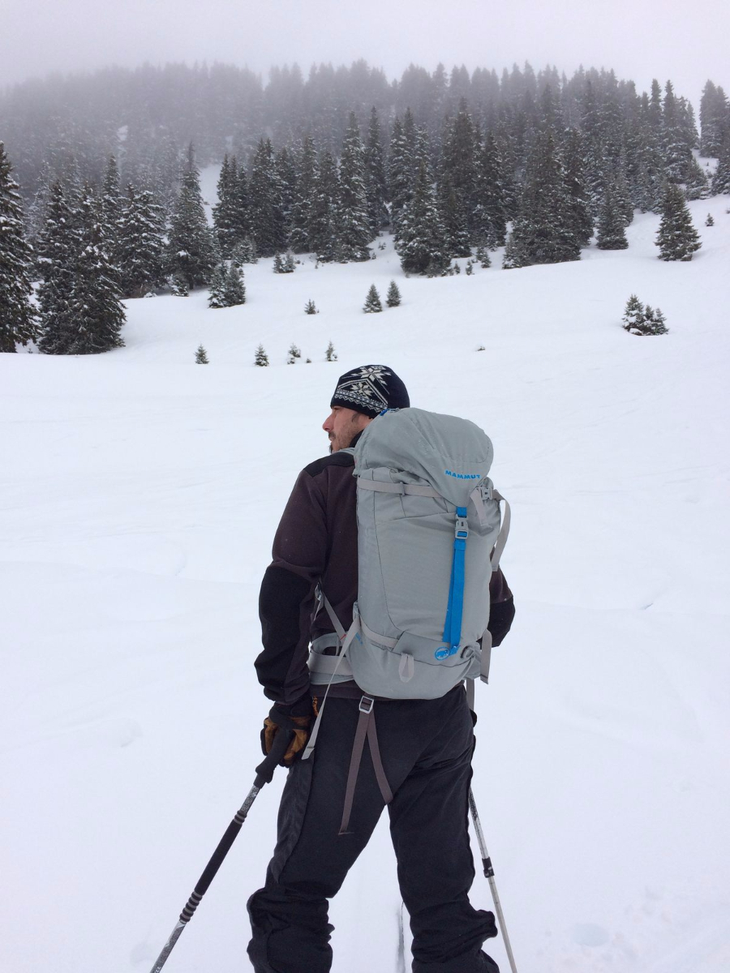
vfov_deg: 61.7
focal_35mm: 29
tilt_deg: +4.9
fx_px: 815
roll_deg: +2.7
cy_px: 486
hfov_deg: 48.2
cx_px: 365
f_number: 2.2
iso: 32
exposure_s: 1/1520
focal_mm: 4.15
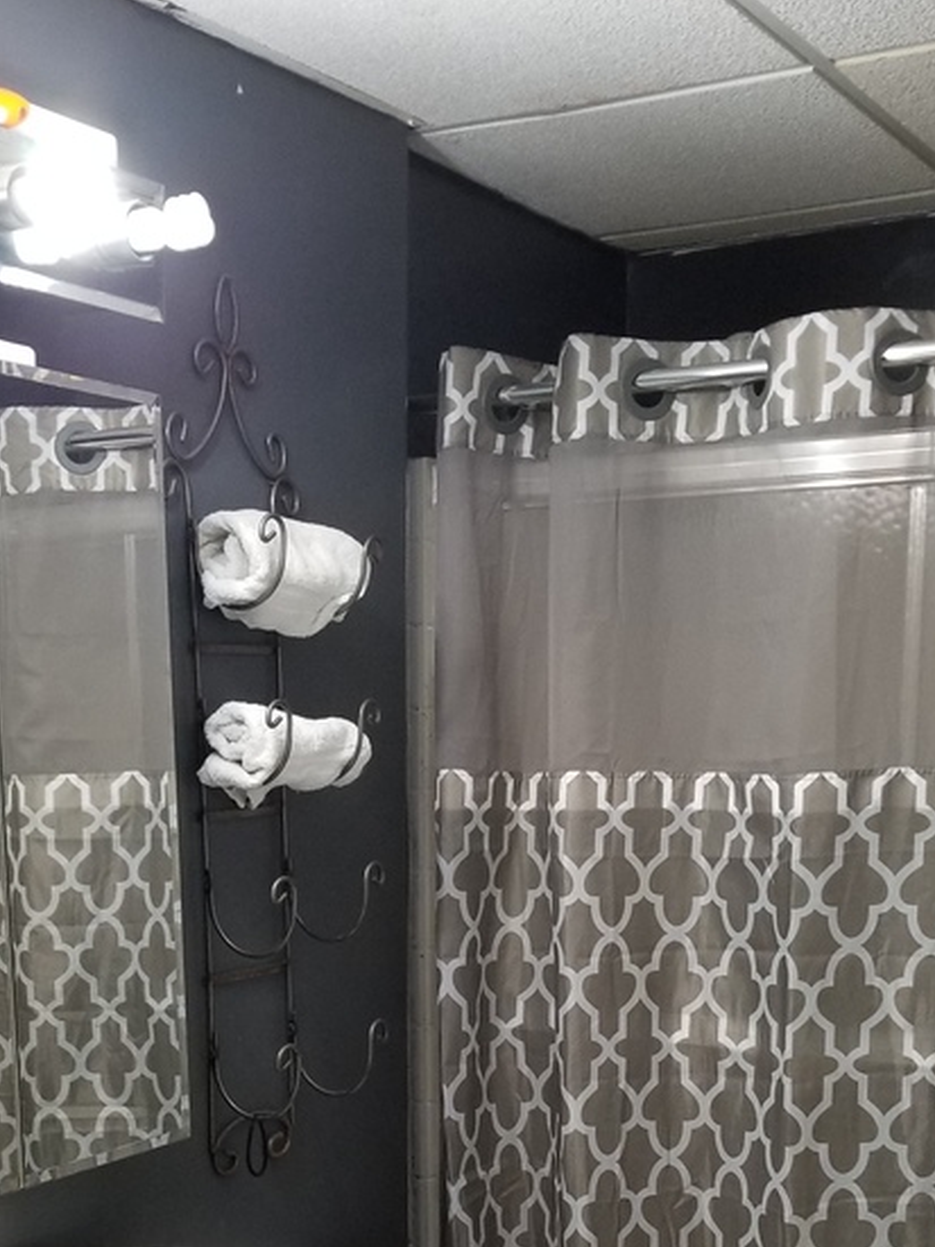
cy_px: 1075
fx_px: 1837
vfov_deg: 35.7
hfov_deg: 28.5
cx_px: 428
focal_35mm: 51
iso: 200
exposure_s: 1/60
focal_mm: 4.25
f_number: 1.7
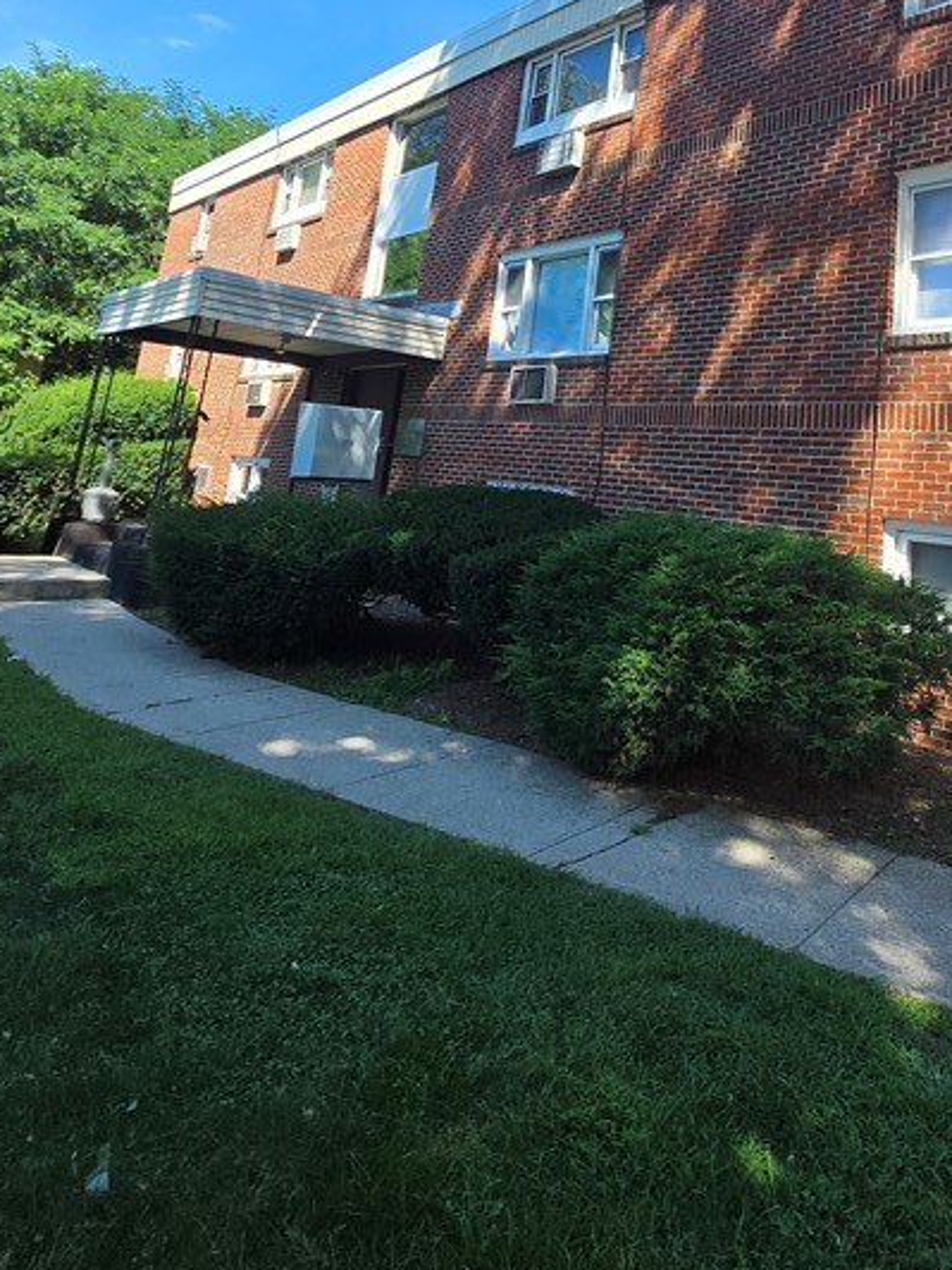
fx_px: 917
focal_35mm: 25
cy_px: 286
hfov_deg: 52.6
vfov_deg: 64.3
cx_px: 709
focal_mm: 1.7
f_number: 2.2
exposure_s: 1/370
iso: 25
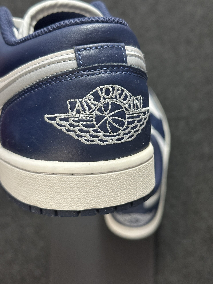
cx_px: 106
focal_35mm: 48
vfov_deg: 39.7
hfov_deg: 30.3
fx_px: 394
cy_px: 142
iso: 250
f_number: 1.78
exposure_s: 1/33
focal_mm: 6.86
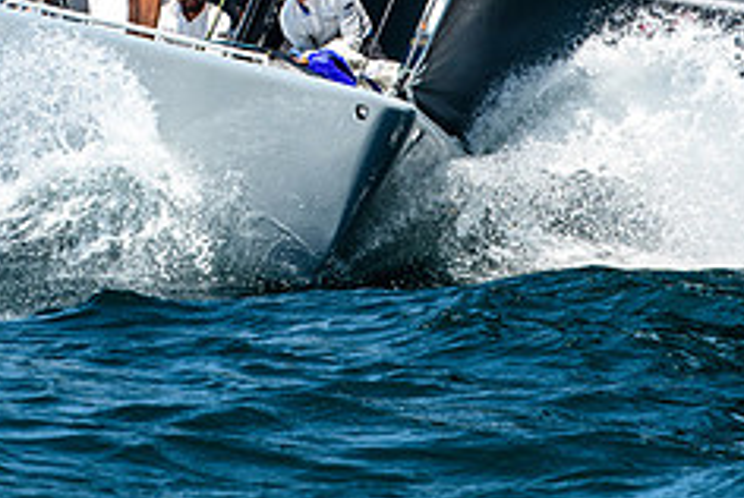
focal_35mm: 1372
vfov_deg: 1.0
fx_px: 28389
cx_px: 161
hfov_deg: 1.5
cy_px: -80
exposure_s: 1/2000
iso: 400
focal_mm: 360
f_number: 5.6
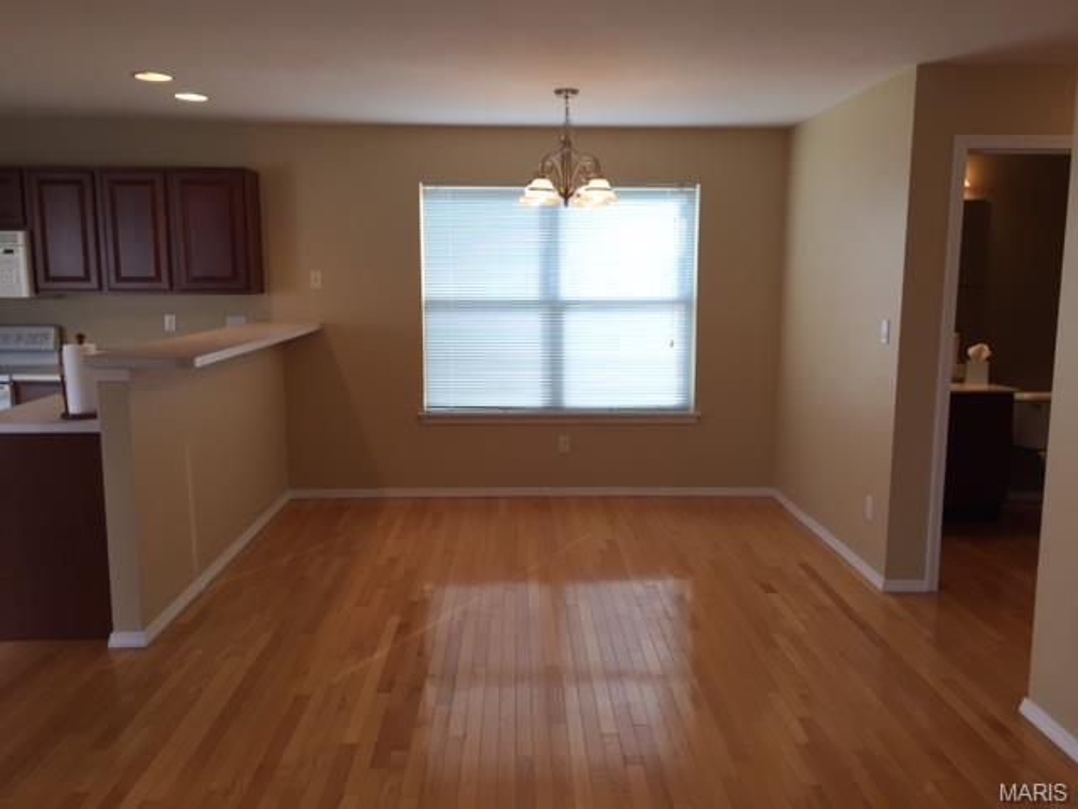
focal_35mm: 29
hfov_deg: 61.7
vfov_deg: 48.2
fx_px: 903
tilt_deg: -9.1
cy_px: 404
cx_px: 539
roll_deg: +0.1
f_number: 2.2
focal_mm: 4.15
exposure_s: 1/120
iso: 40
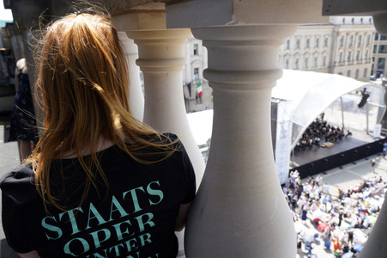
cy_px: 129
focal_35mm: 28
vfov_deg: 46.3
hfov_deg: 65.5
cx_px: 194
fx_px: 301
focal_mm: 28
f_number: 8
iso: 160
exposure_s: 1/80
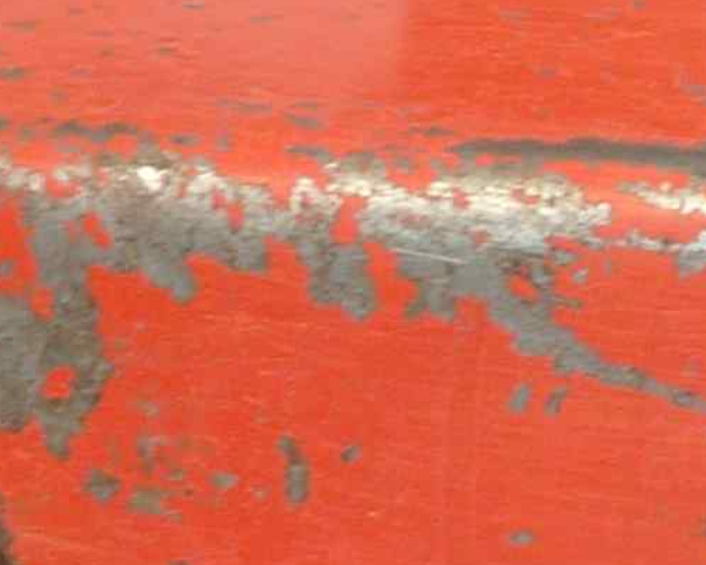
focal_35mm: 190
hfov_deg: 10.1
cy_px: 333
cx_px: 679
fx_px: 3970
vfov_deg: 8.1
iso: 80
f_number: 3.3
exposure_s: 1/8
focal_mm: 4.4
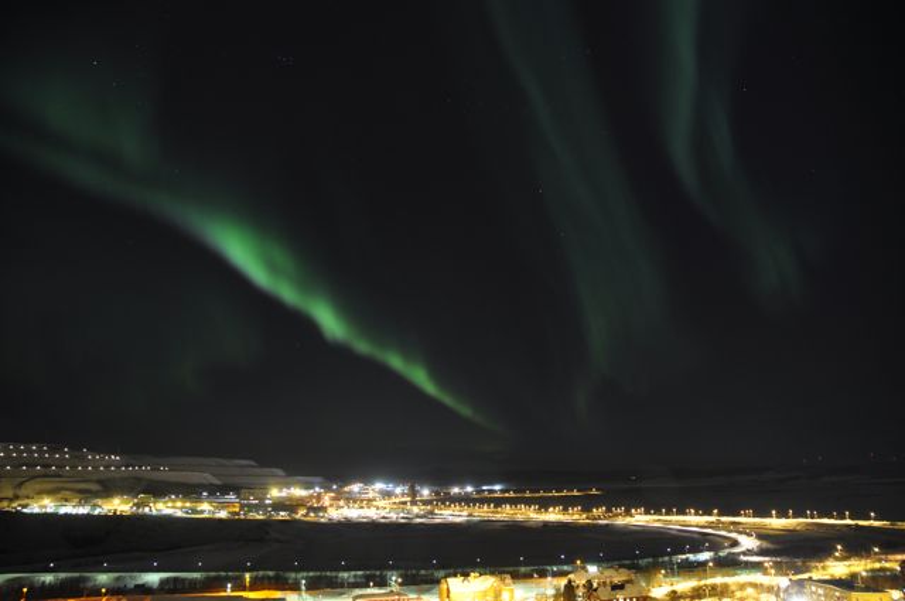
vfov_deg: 47.8
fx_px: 678
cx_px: 452
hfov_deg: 67.4
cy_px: 300
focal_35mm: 27
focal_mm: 18
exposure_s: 4
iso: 400
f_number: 3.5
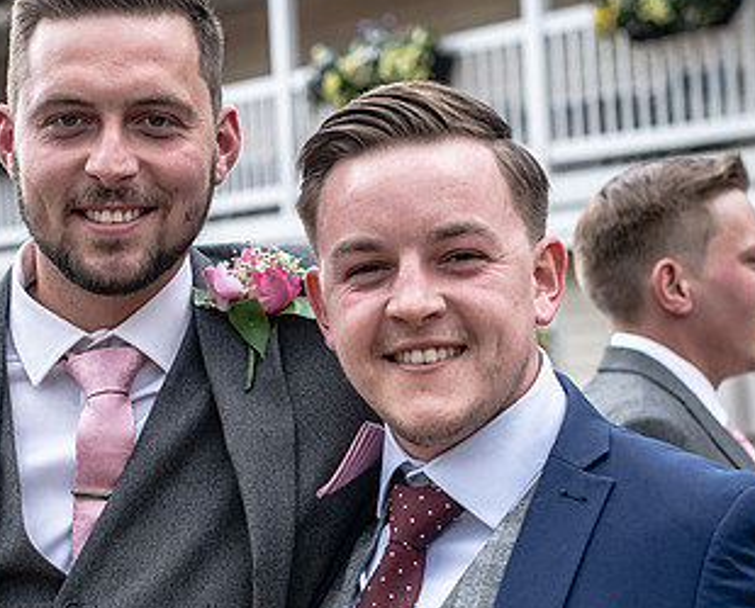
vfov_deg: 16.2
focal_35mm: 95
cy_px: 407
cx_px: 276
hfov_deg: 20.1
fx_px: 2129
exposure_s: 1/500
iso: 100
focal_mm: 35
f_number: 2.8
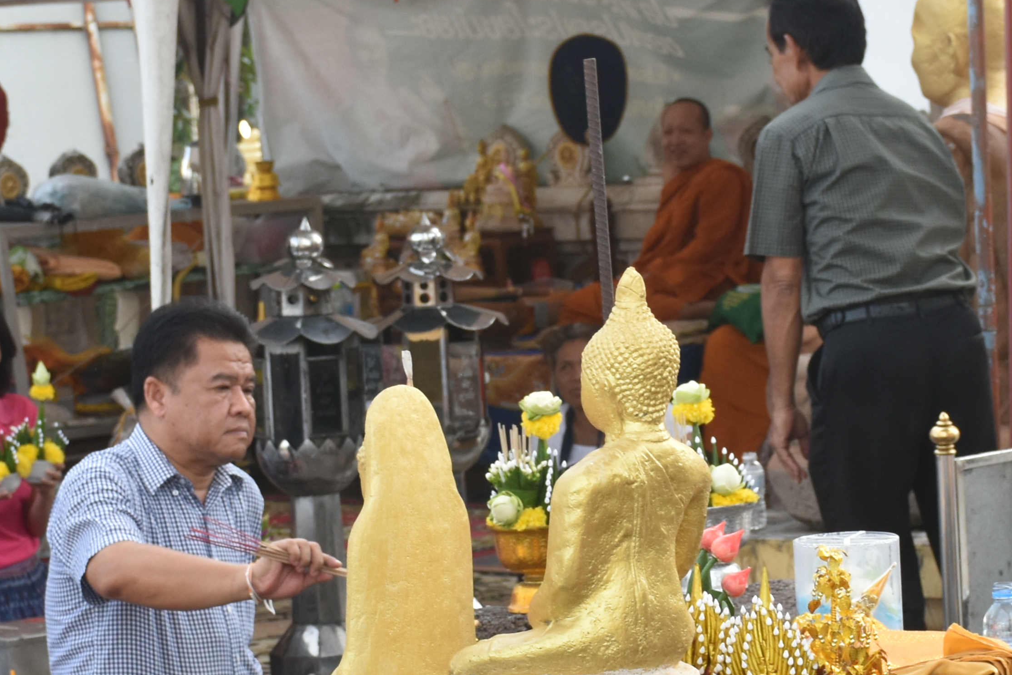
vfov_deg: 8.9
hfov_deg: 13.3
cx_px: 535
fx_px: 4329
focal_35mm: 154
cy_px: 497
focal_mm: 38
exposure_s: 1/125
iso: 400
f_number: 5.6
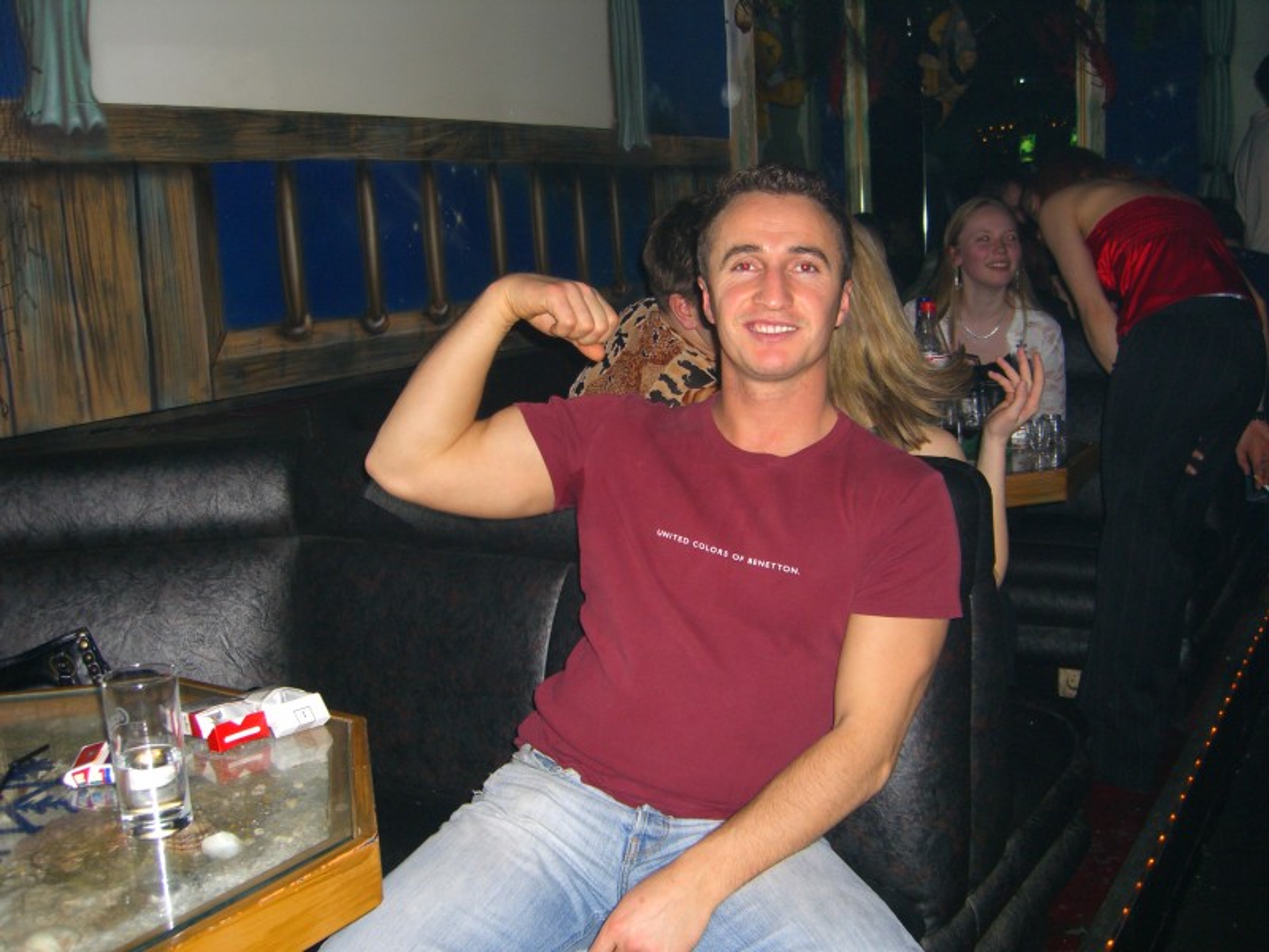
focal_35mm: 38
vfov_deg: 37.7
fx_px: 1393
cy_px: 476
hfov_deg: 49.0
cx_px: 634
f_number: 2.8
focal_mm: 7.9
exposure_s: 1/60
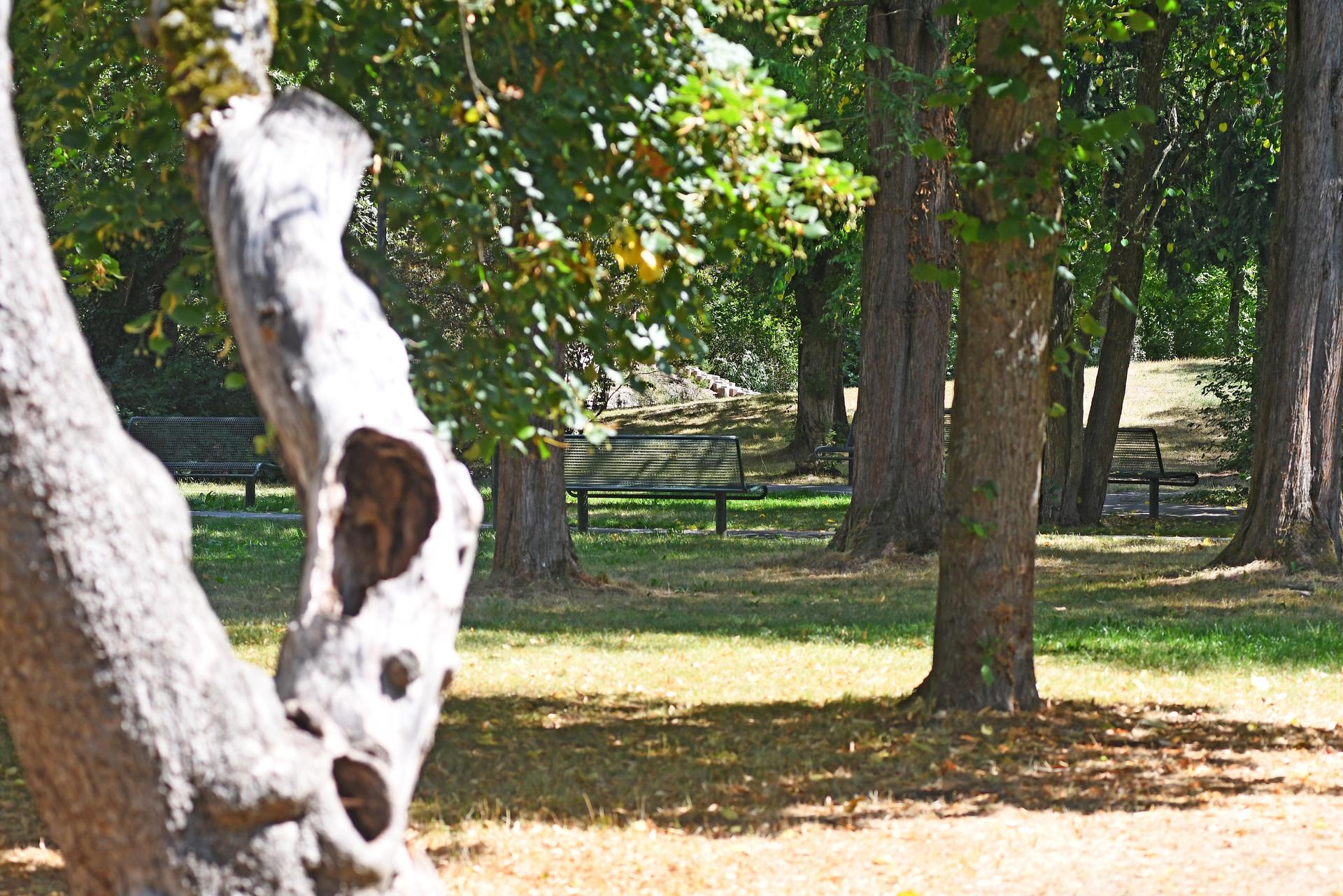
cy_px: 448
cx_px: 672
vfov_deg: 11.4
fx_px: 4476
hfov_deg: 17.1
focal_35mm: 120
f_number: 5.6
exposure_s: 1/500
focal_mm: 80
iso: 400
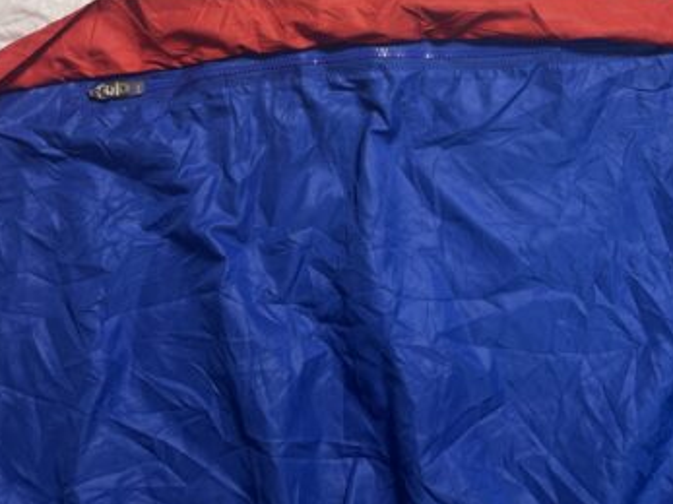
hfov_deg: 46.7
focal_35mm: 40
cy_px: -3
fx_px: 777
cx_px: 374
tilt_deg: -63.0
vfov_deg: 32.9
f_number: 1.5
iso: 64
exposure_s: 1/50
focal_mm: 5.7
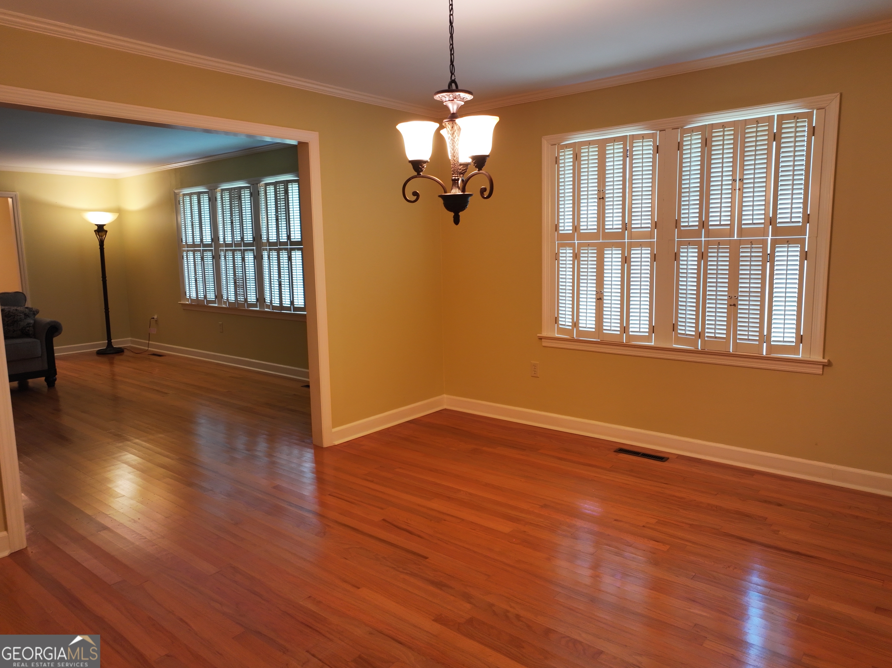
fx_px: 618
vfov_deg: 56.8
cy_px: 334
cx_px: 446
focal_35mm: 24
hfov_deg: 71.6
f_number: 2.8
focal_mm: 12.29
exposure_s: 1/15
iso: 190
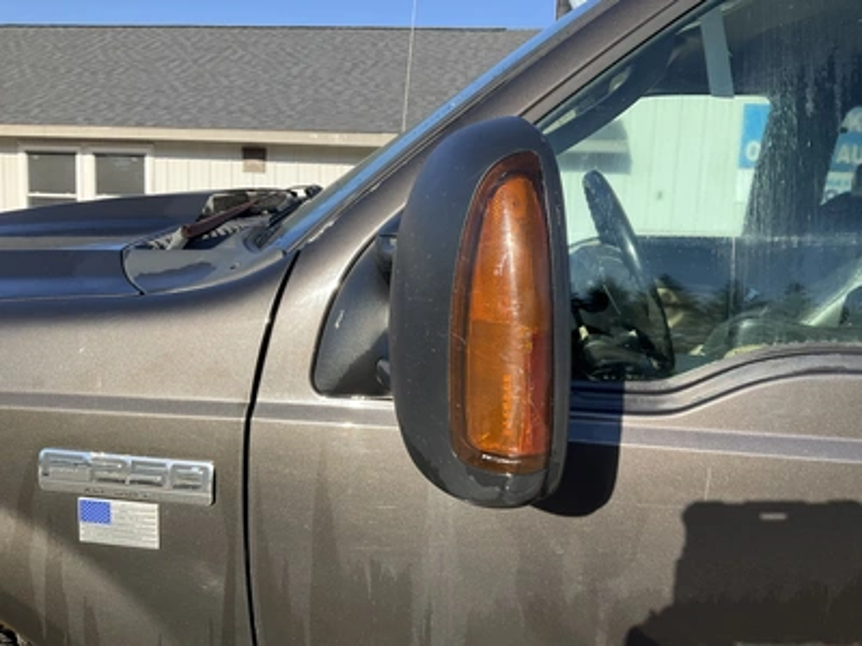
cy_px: 323
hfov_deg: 61.7
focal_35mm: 29
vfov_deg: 48.2
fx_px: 722
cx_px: 431
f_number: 1.8
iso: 25
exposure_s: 1/842
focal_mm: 3
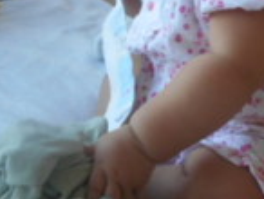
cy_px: -31
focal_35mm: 77
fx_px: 588
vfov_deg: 18.3
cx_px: 215
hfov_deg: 24.8
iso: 80
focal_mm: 4.5
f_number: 3.7
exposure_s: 1/40
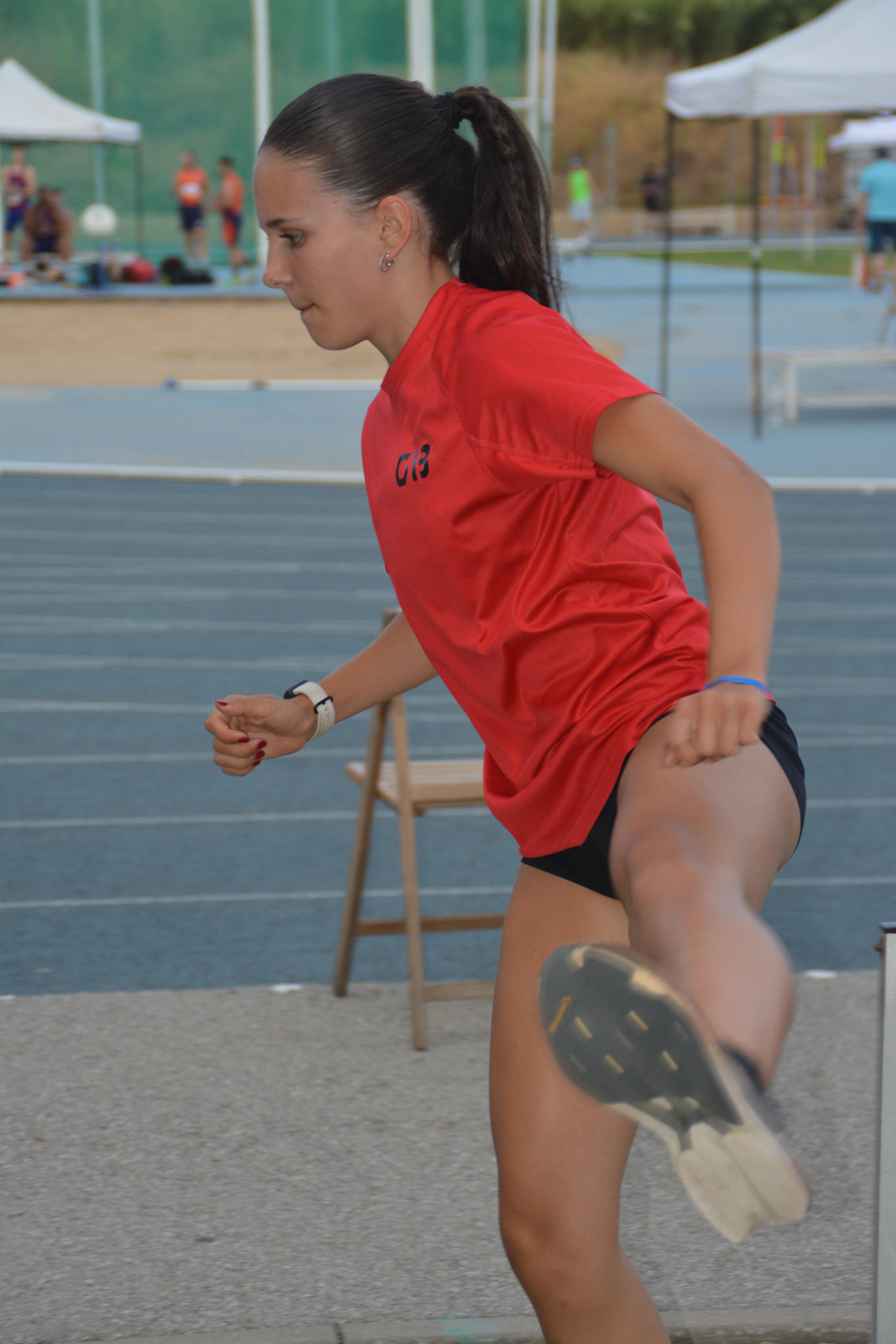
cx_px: 448
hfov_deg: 10.8
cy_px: 672
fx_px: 4760
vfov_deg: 16.1
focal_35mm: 128
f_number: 5.6
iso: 180
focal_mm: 85
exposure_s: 1/200
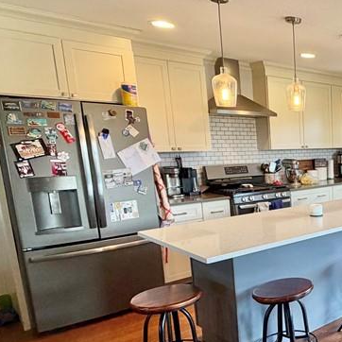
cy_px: 210
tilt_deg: -10.6
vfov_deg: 46.9
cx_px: 404
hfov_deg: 36.9
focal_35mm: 35
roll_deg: +0.0
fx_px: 391
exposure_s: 1/120
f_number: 2.2
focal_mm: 2.22
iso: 200
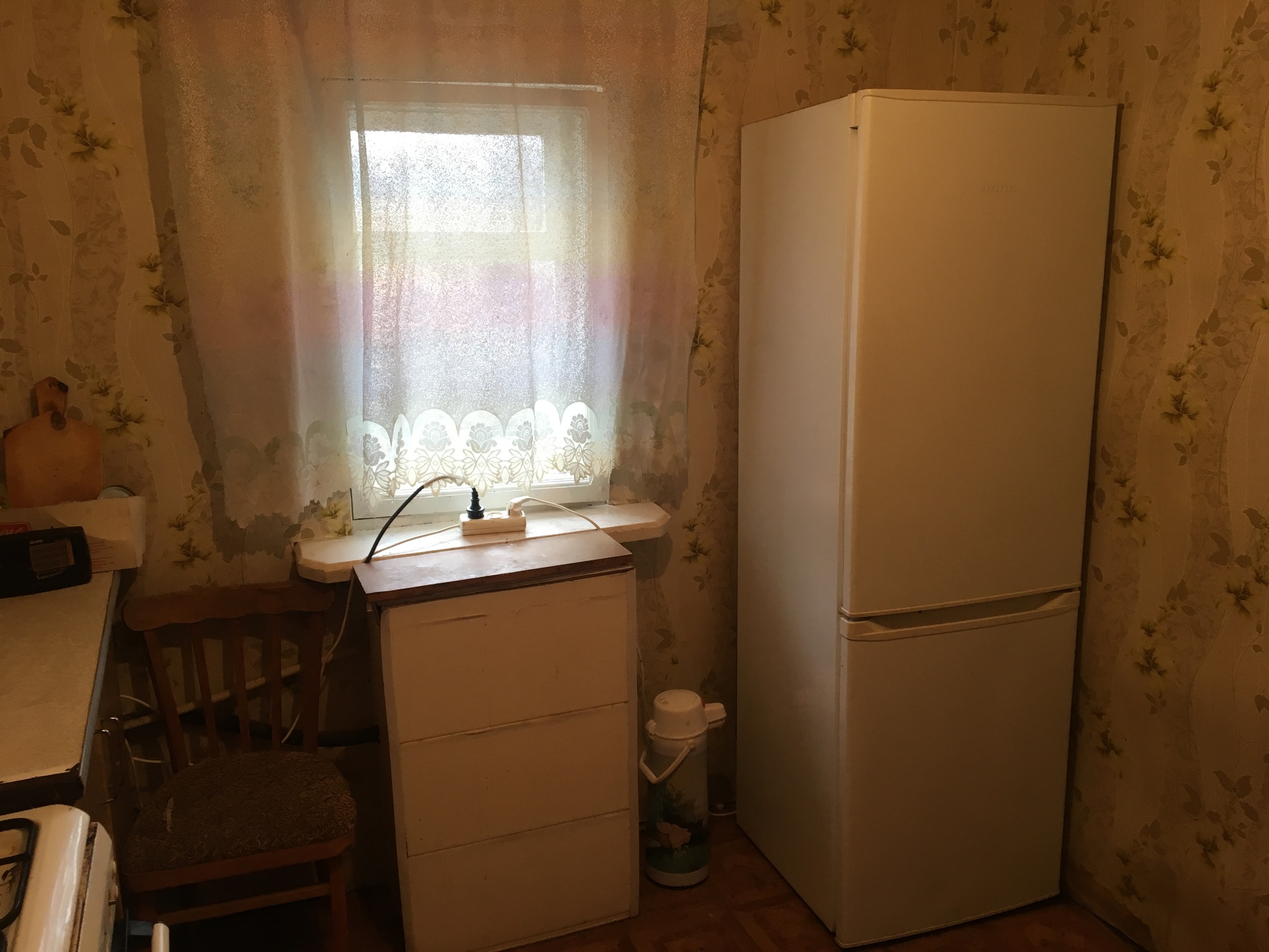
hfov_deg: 61.7
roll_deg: -0.2
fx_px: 1063
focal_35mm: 29
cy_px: 476
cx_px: 634
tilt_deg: -13.5
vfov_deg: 48.2
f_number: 2.2
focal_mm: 4.15
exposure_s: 1/33
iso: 64
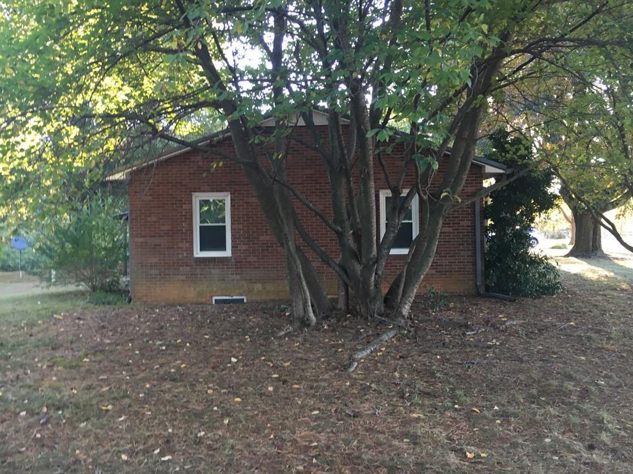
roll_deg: +3.5
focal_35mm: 30
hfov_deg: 60.0
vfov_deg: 46.8
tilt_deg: -1.6
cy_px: 231
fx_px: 548
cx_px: 320
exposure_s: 1/30
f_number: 2.2
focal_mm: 4.15
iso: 50
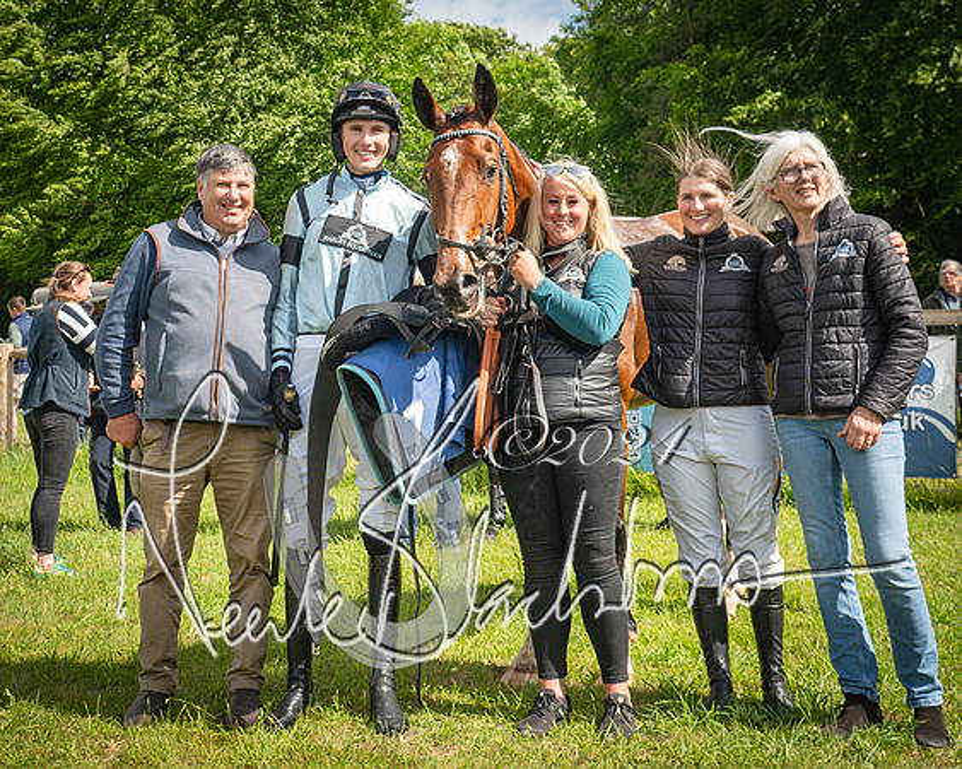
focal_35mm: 48
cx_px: 396
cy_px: 321
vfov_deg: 31.5
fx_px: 1359
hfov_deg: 38.8
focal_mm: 24
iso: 200
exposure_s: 1/400
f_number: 5
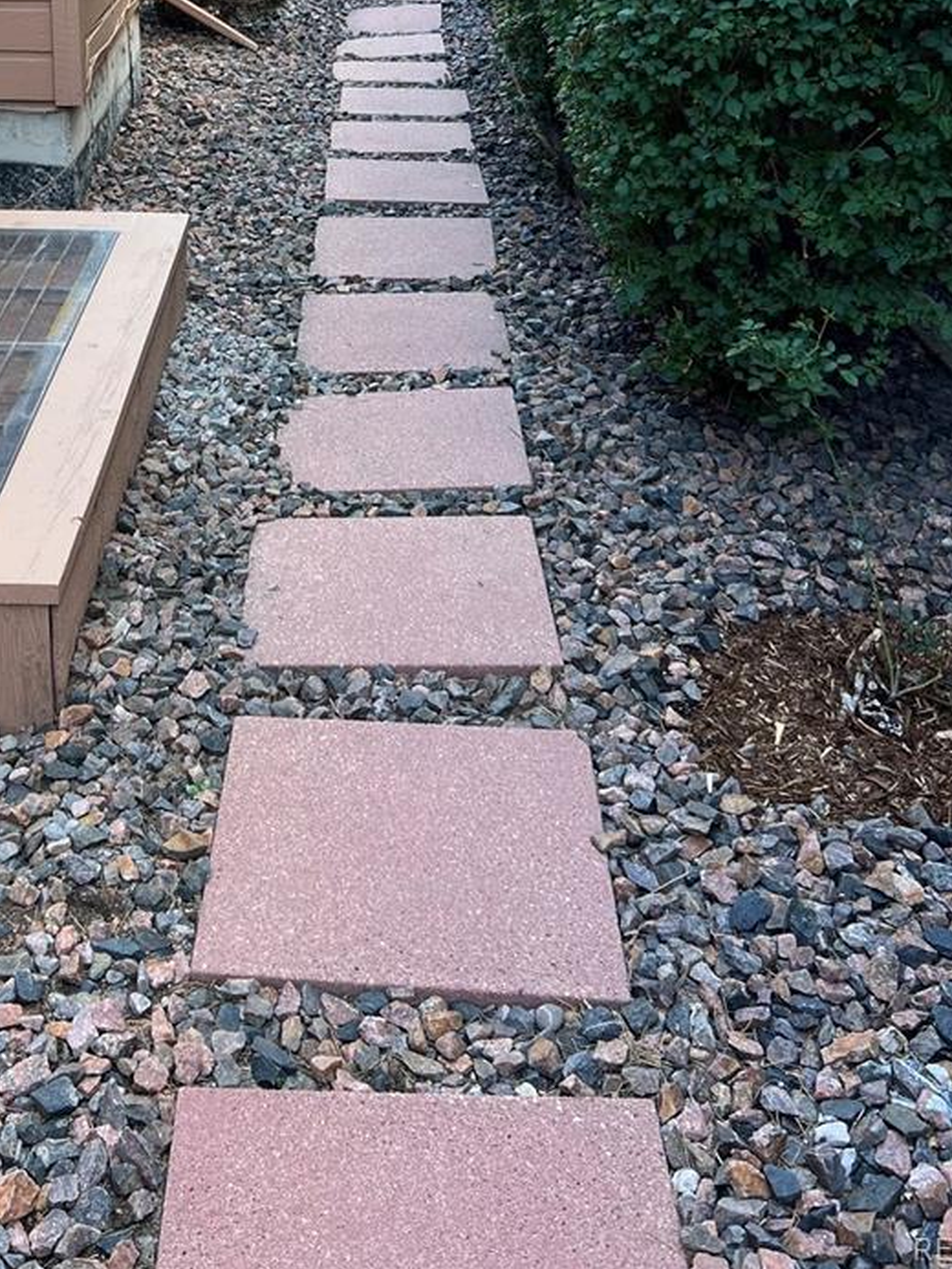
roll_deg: +0.7
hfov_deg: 31.7
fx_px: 1650
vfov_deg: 39.6
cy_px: 174
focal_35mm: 45
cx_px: 253
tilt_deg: -15.0
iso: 50
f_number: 1.5
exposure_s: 1/121
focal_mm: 5.7
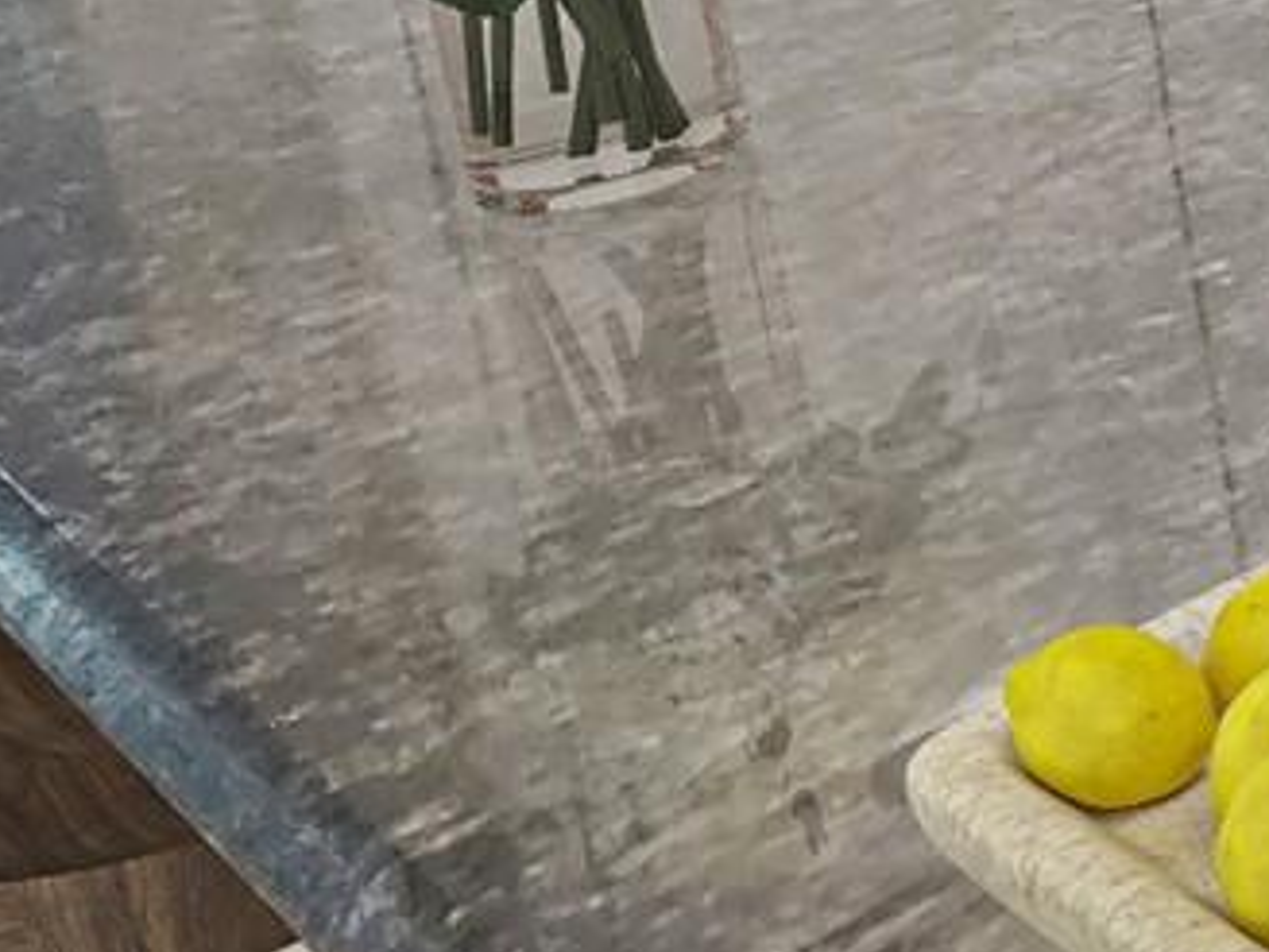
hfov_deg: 15.9
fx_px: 2859
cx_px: 2869
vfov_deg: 17.1
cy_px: -478
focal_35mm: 78
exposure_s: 1/60
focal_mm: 1.66
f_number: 2.2
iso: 969
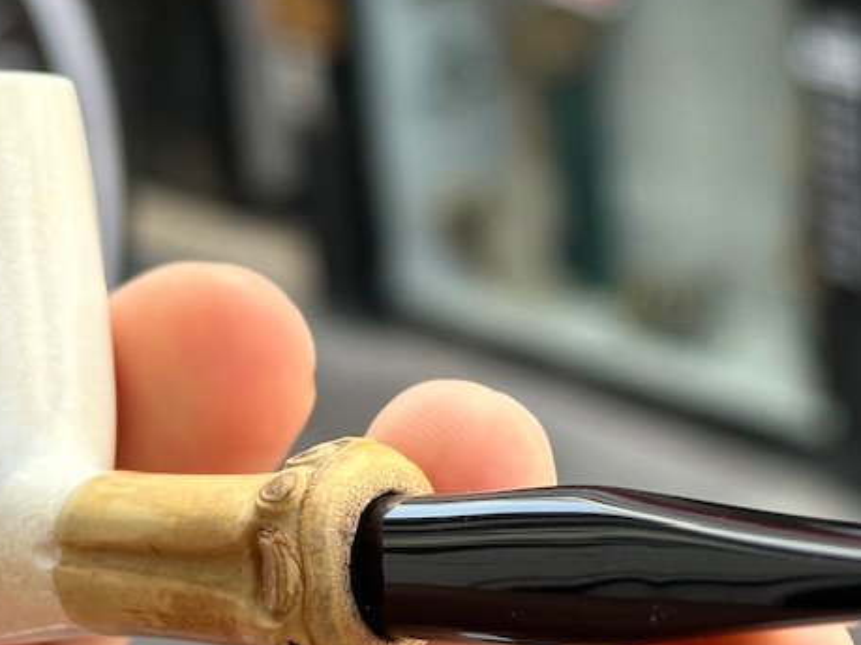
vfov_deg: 11.1
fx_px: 3332
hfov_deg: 14.7
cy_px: 366
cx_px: 512
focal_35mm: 134
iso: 64
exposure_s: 1/358
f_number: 1.78
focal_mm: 6.86
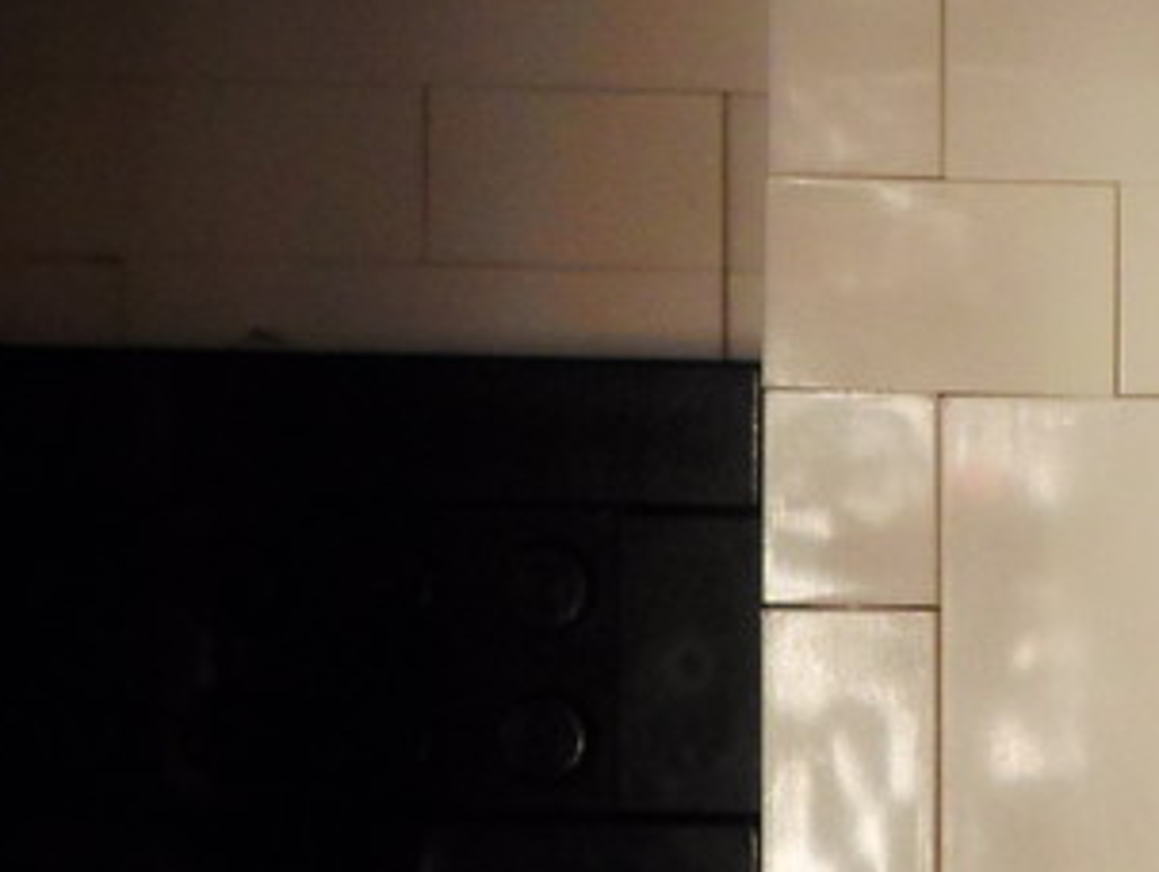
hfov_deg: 19.8
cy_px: 706
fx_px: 2983
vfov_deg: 16.5
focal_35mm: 89
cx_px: 1603
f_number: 2.7
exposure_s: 1/3
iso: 200
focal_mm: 5.5
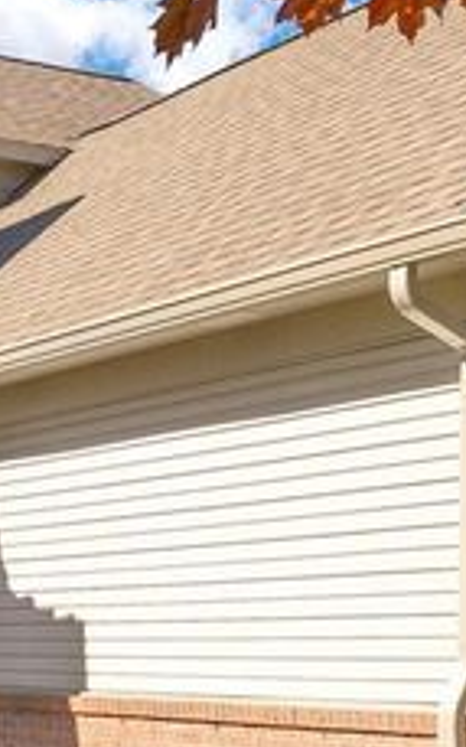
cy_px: 652
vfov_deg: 24.6
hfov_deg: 15.1
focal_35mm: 82
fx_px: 1667
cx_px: -166
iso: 1600
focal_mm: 18
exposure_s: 1/1000
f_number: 8
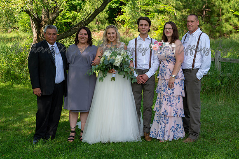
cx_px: 120
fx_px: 406
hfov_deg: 32.8
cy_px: 80
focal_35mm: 61
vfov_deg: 22.2
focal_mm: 57
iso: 200
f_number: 5.6
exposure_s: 1/250
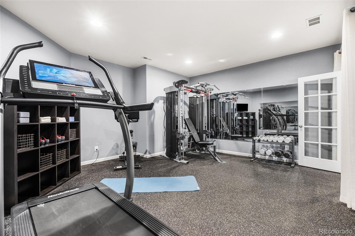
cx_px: 178
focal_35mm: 16
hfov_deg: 96.7
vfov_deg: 73.7
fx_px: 158
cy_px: 118
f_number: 8
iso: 200
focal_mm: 16
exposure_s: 5
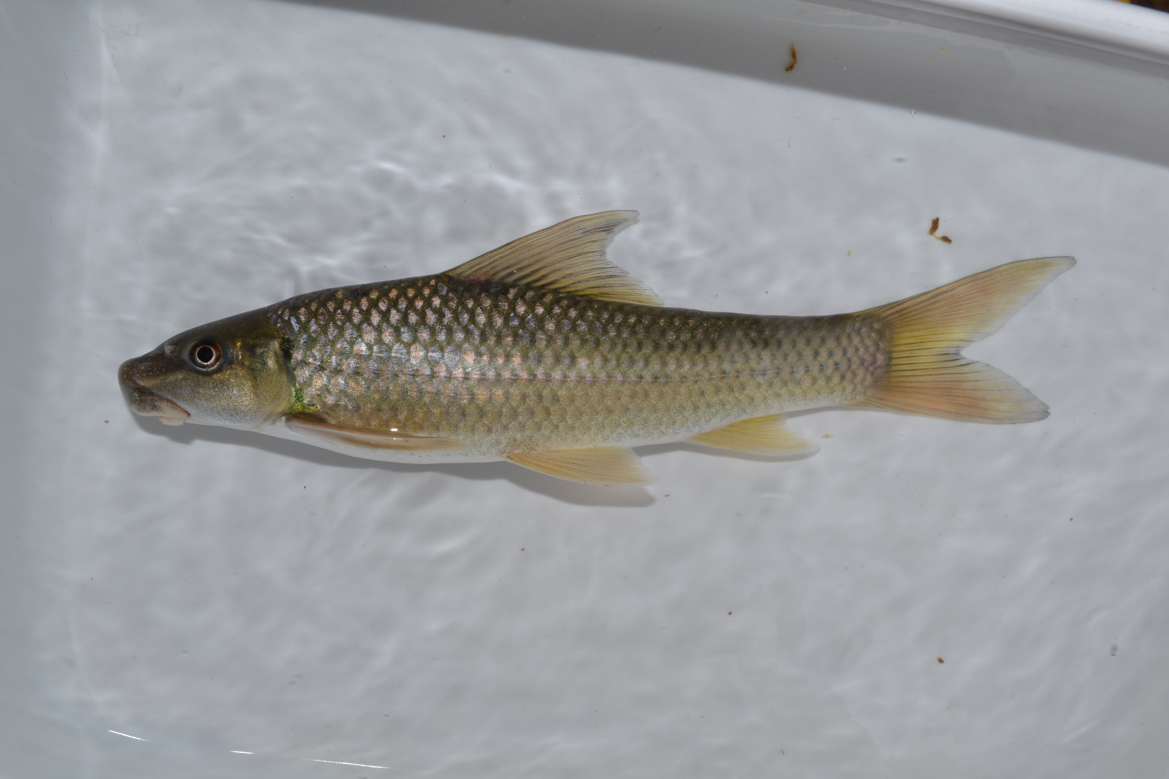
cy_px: 390
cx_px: 584
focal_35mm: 42
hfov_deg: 46.4
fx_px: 1364
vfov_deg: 31.9
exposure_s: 1/100
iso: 100
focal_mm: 28
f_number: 20
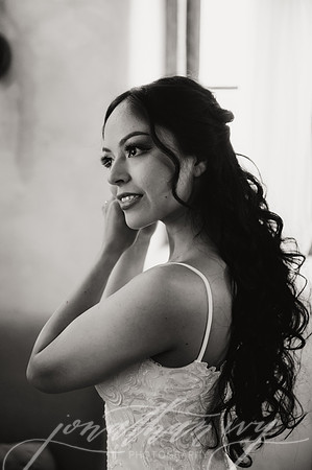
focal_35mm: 51
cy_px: 235
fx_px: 664
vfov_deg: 38.9
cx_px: 156
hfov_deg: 26.4
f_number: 2.8
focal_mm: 51
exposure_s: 1/200
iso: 2500
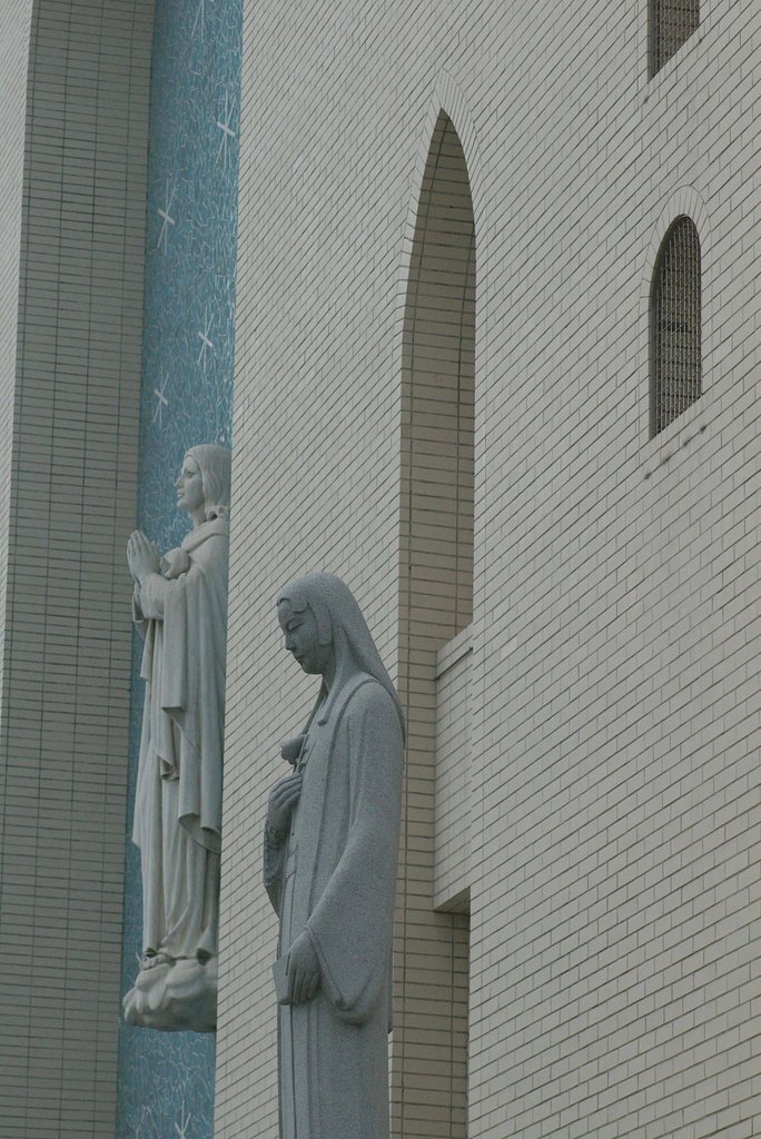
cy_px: 570
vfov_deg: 15.2
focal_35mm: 135
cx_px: 380
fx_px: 4275
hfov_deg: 10.2
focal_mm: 90
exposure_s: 1/1500
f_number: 8
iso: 800
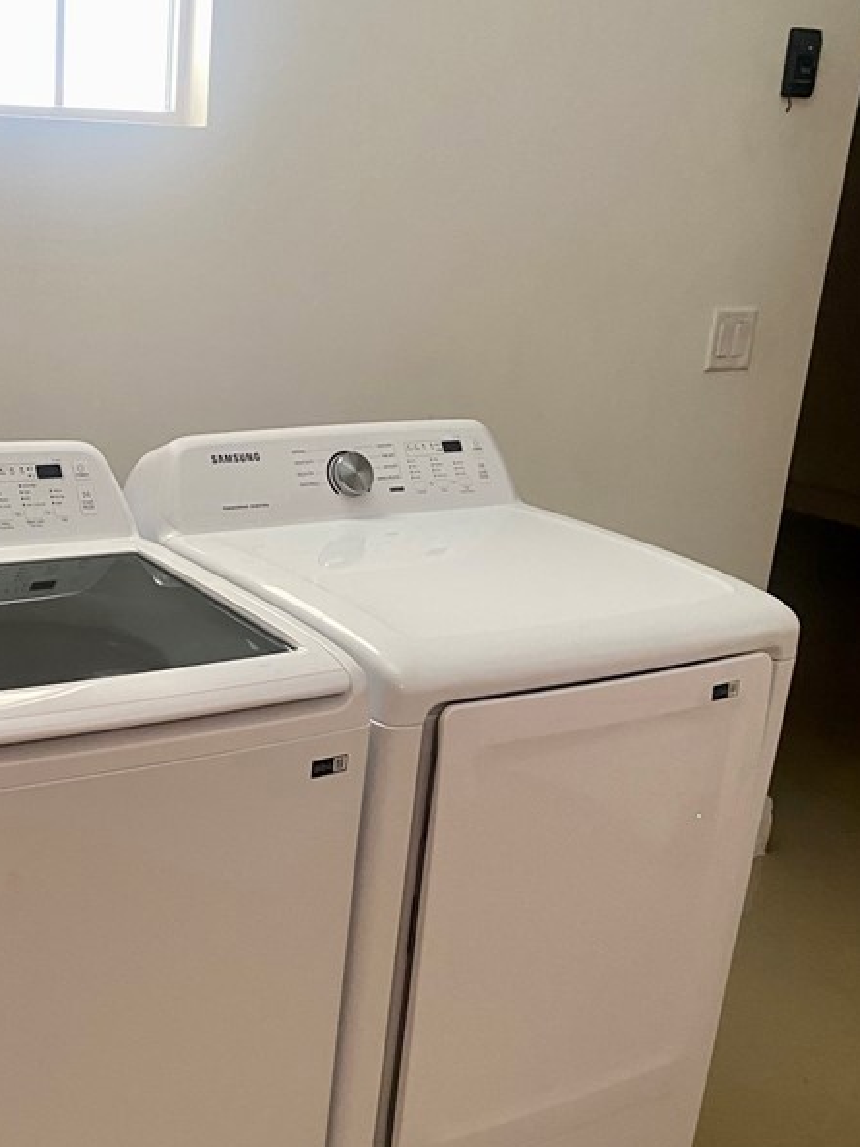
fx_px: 1491
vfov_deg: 41.8
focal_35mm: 45
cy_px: 705
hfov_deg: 31.2
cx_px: 143
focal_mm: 4.25
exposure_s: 1/60
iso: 200
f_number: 1.8
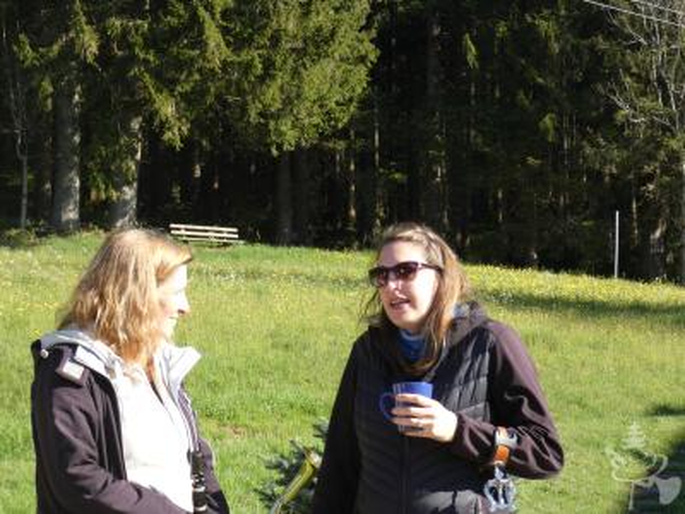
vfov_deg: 13.5
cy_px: 257
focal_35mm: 110
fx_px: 2177
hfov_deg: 17.9
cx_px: 342
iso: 80
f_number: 5
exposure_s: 1/160
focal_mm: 19.7
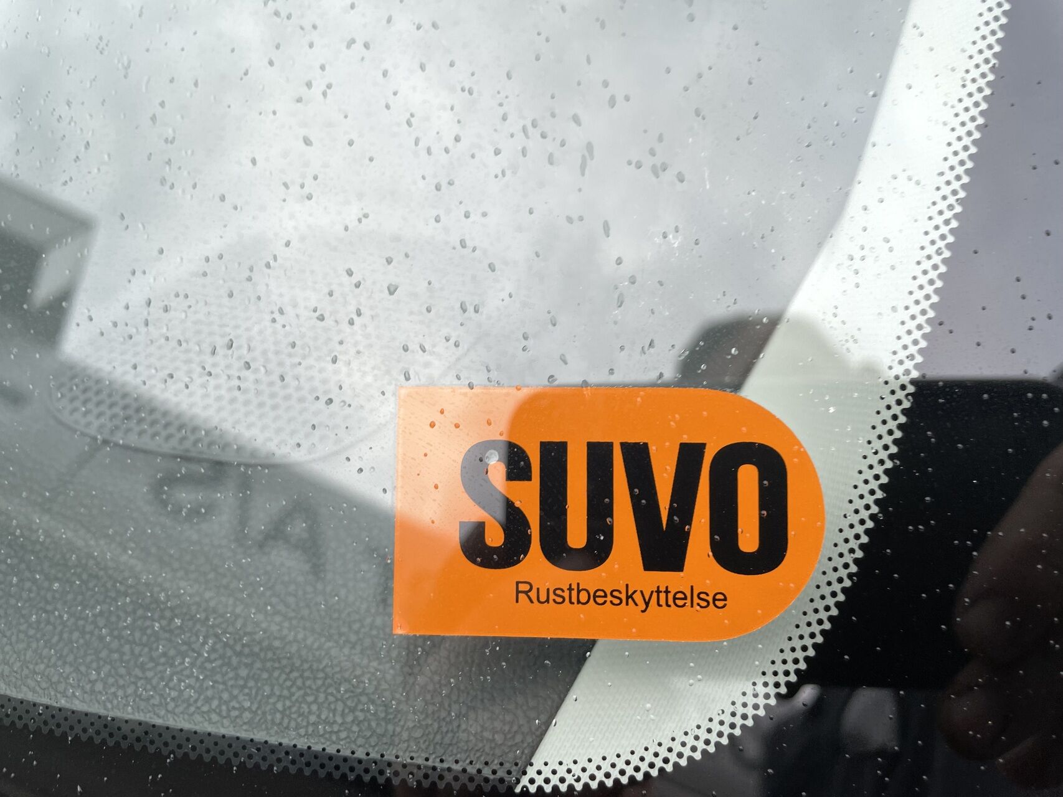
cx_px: 532
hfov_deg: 67.3
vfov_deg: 53.1
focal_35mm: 26
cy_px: 398
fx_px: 798
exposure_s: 1/231
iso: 32
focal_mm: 4.2
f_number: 1.6
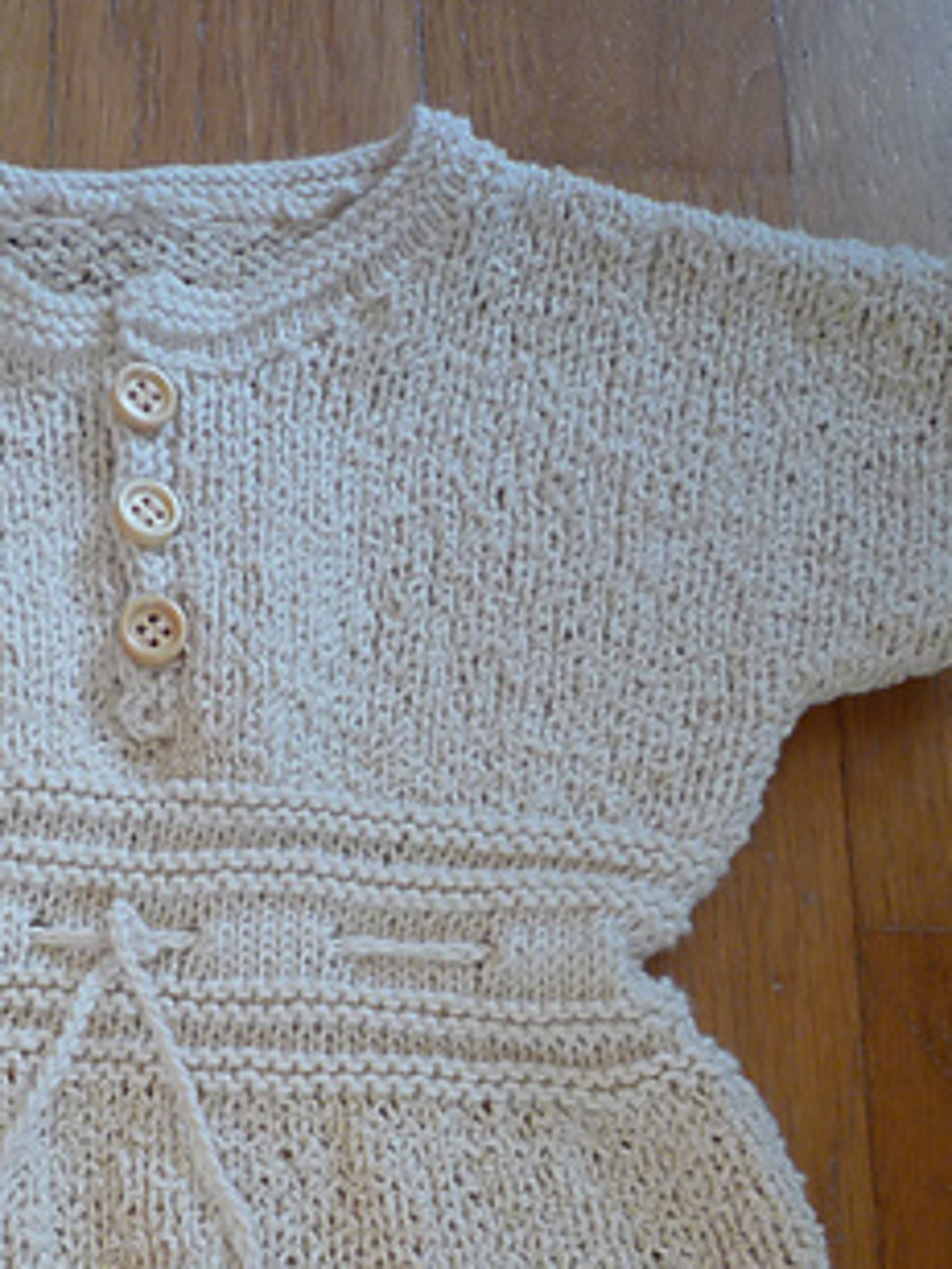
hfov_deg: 27.2
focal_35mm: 52
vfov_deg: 34.3
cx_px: 128
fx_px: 1907
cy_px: 1191
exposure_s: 1/30
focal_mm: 4.4
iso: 125
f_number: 2.8
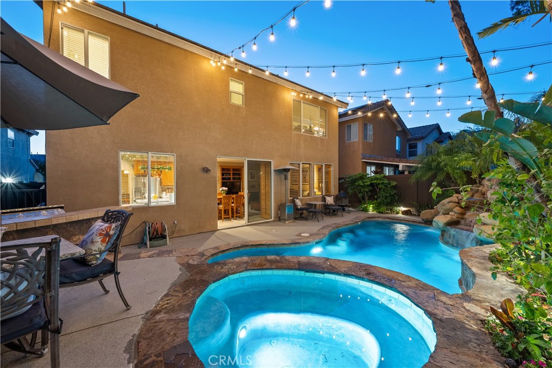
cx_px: 276
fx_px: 199
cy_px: 184
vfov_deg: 85.4
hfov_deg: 108.3
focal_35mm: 13
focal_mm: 13
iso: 1250
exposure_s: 1.3
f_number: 9
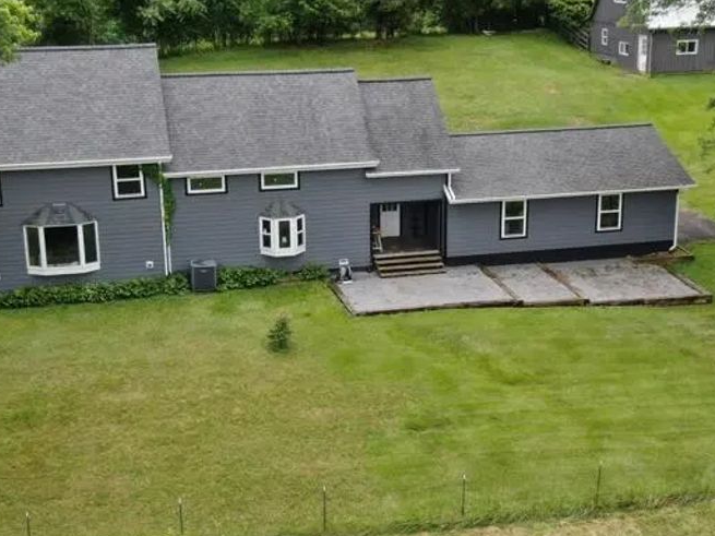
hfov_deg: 31.7
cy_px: 296
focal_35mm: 61
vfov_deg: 24.0
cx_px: 388
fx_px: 1260
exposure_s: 1/320
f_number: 3.4
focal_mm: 6.63
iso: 100
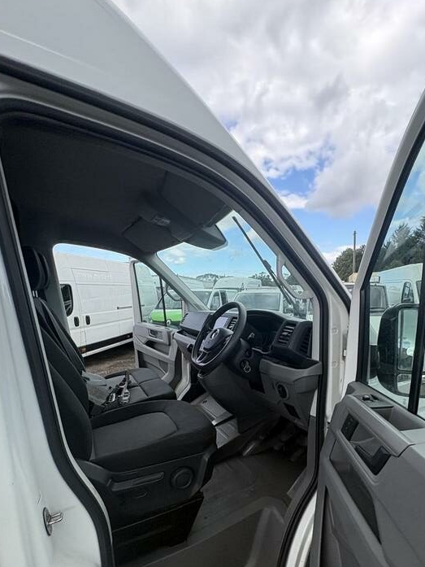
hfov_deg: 70.9
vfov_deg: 86.0
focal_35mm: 18
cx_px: 255
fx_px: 295
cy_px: 355
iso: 64
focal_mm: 2.22
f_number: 2.2
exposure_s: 1/373
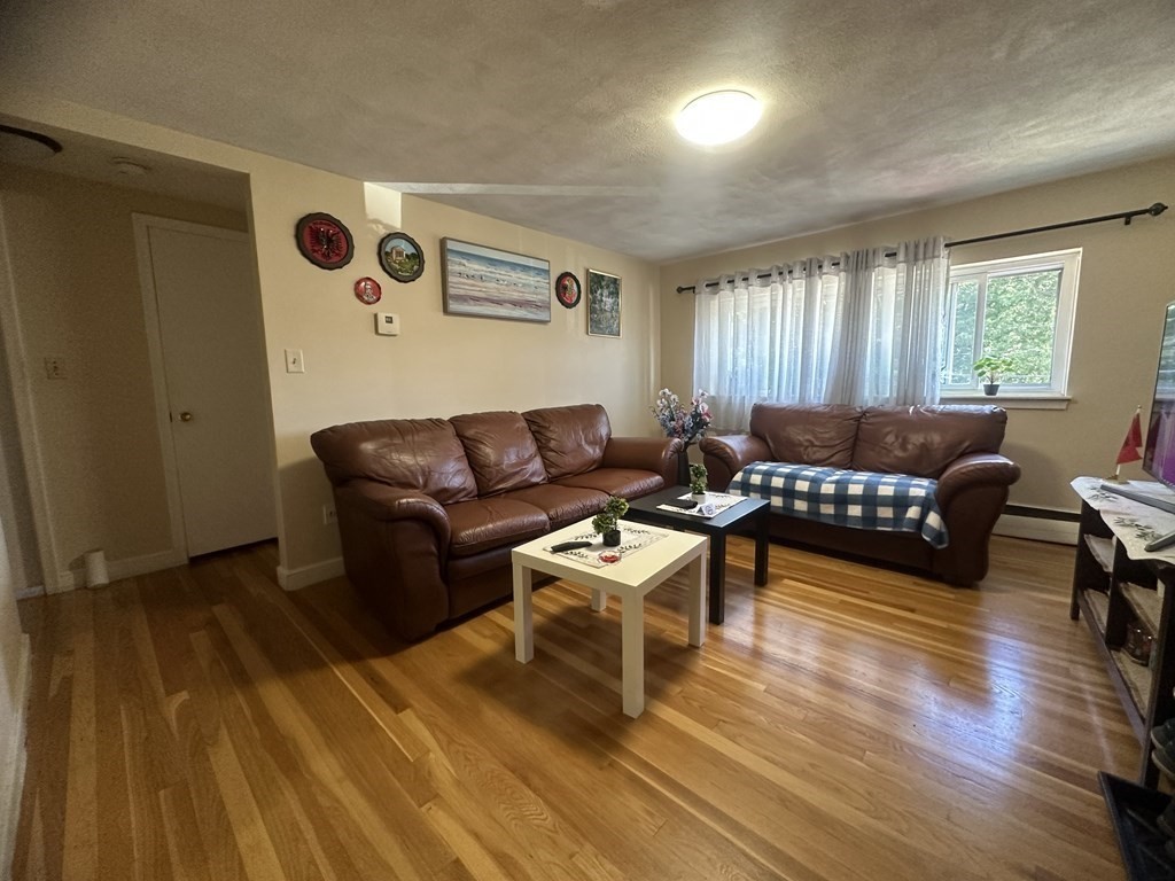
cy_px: 440
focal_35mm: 14
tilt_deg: -7.7
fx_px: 475
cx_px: 588
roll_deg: +1.4
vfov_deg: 85.7
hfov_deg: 102.1
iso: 320
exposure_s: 1/60
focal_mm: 2.22
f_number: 2.2
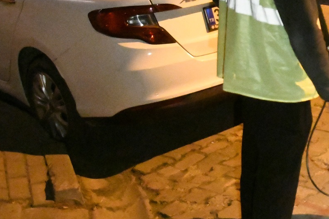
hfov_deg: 25.9
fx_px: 658
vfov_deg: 18.9
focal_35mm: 72
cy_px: 78
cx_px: 363
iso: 32000
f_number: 3.5
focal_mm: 20
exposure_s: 1/30
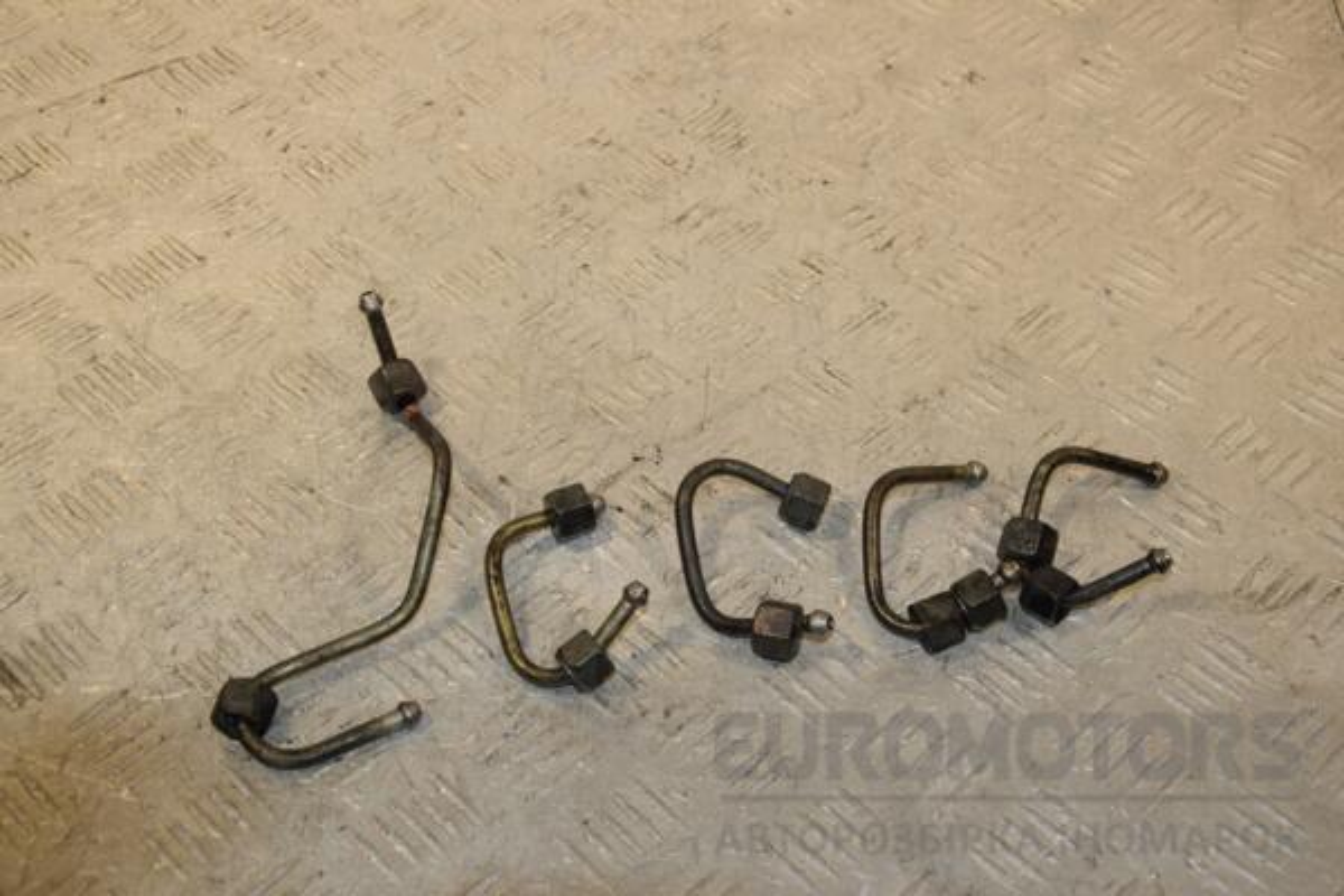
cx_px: 672
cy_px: 448
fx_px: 2128
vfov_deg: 23.8
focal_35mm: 57
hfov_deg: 35.1
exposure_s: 1/200
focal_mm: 38
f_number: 6.3
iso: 800
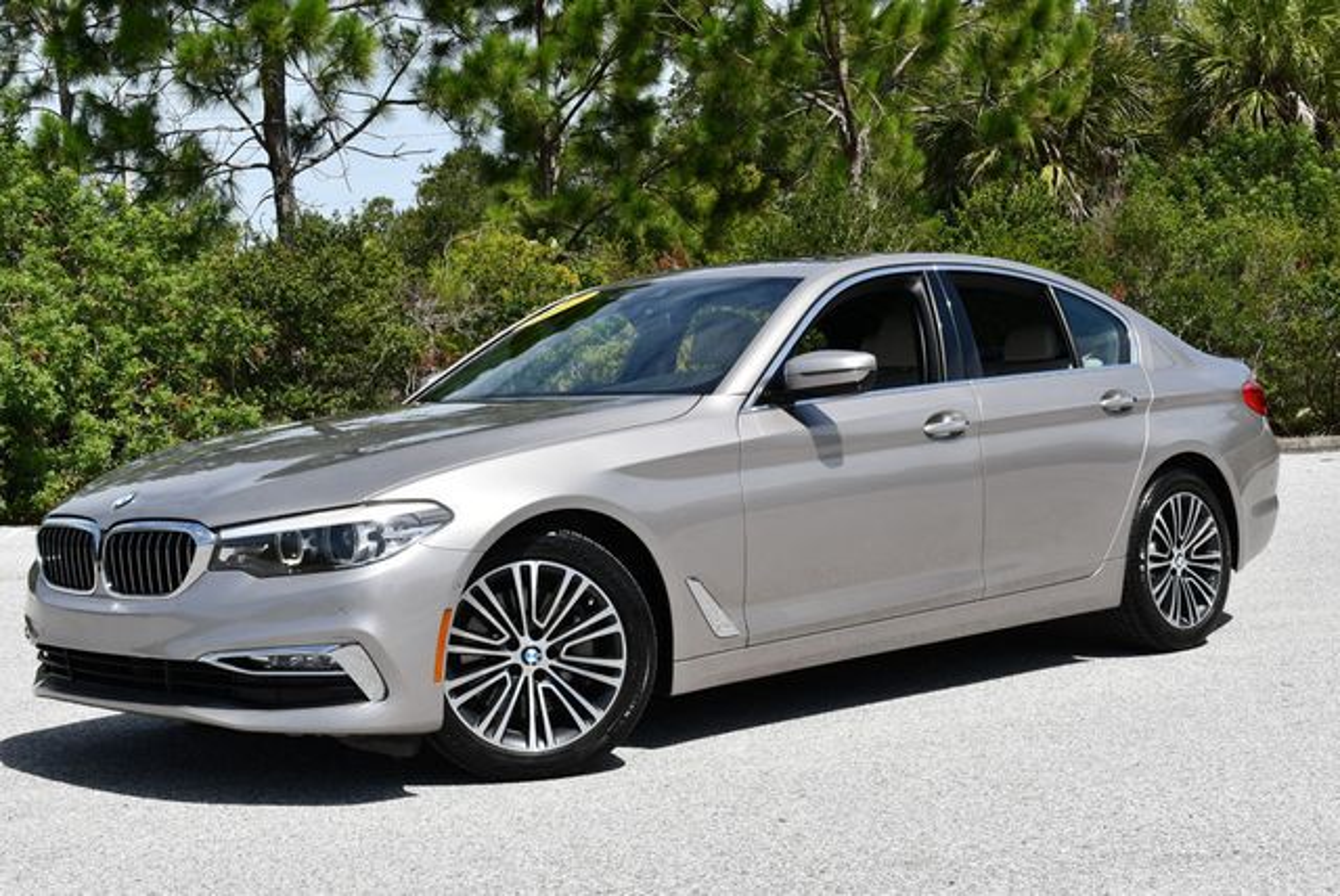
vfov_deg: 26.0
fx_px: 1937
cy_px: 448
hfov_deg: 38.2
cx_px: 670
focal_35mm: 52
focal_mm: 26
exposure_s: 1/320
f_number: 9
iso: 100
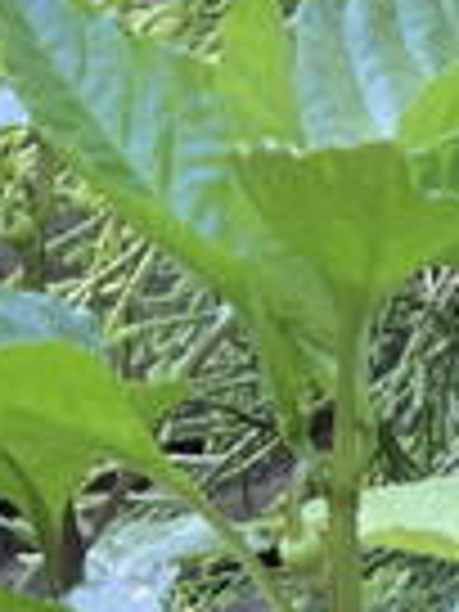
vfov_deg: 5.2
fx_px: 6771
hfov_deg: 3.9
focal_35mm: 383
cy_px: 346
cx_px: 724
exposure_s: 1/60
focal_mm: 6
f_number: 2.4
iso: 64
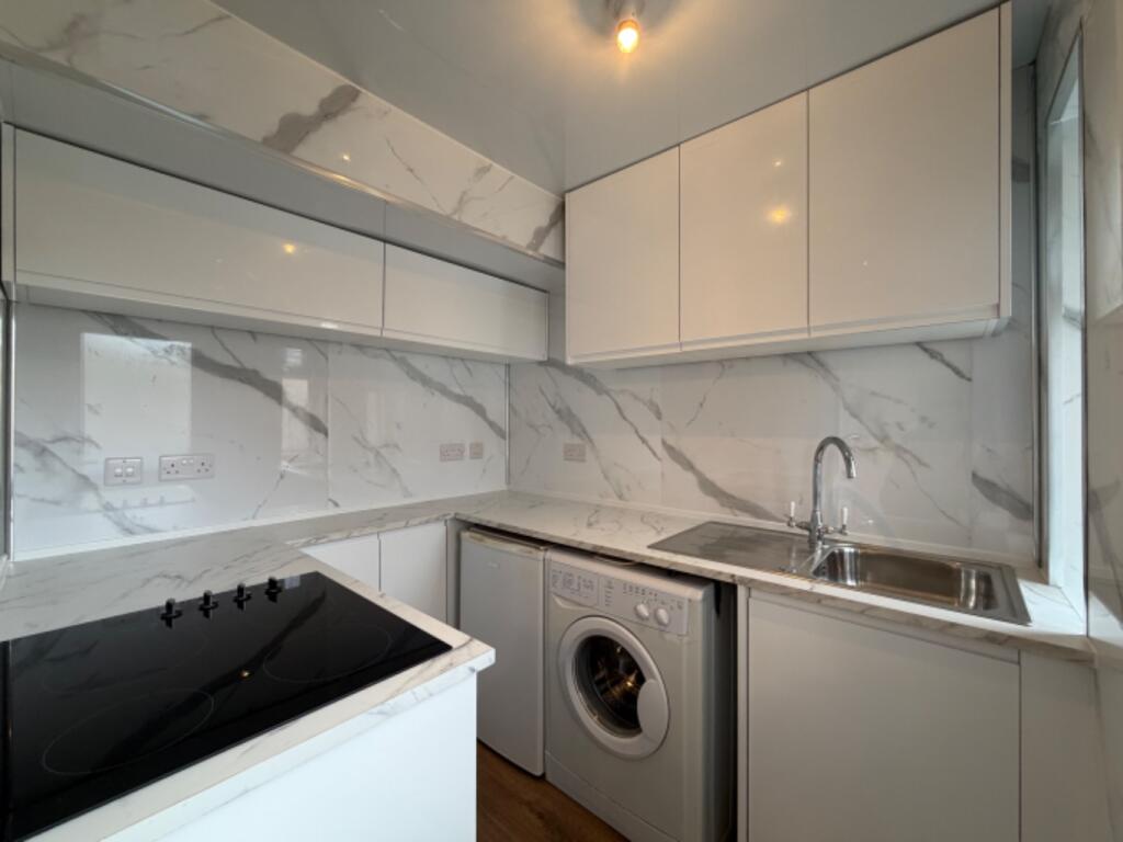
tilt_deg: +0.7
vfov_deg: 85.7
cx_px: 562
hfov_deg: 102.1
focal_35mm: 14
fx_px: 454
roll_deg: -0.6
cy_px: 421
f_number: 2.2
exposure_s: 1/100
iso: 160
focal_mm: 2.22
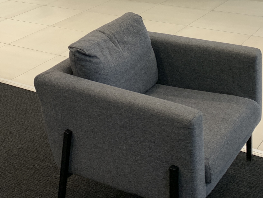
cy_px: -35
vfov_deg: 21.4
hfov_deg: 30.0
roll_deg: +4.6
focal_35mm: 64
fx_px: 486
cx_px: 80
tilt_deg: -10.9
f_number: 1.8
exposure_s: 1/50
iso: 64
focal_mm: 4.25
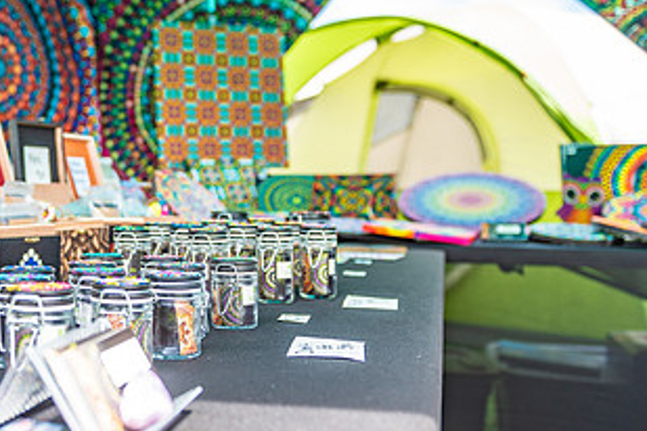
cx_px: 132
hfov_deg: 41.8
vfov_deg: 29.9
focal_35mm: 45
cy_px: 217
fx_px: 809
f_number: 3.2
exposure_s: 1/320
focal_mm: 24
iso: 100
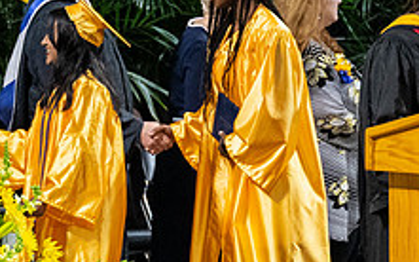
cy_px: 293
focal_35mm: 904
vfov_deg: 1.5
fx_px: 10320
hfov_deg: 2.3
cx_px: 77
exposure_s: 1/200
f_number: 4
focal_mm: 190
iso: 2000
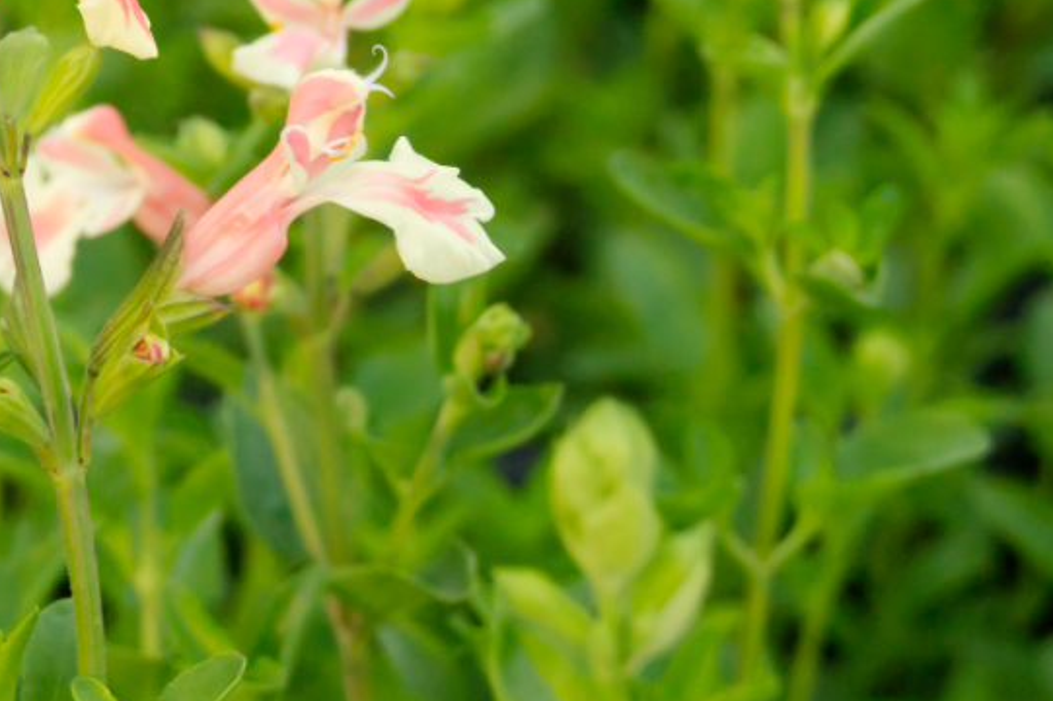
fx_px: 5352
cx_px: -99
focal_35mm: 183
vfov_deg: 7.4
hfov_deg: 11.1
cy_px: -72
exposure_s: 1/320
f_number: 10
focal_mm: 55
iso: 2500
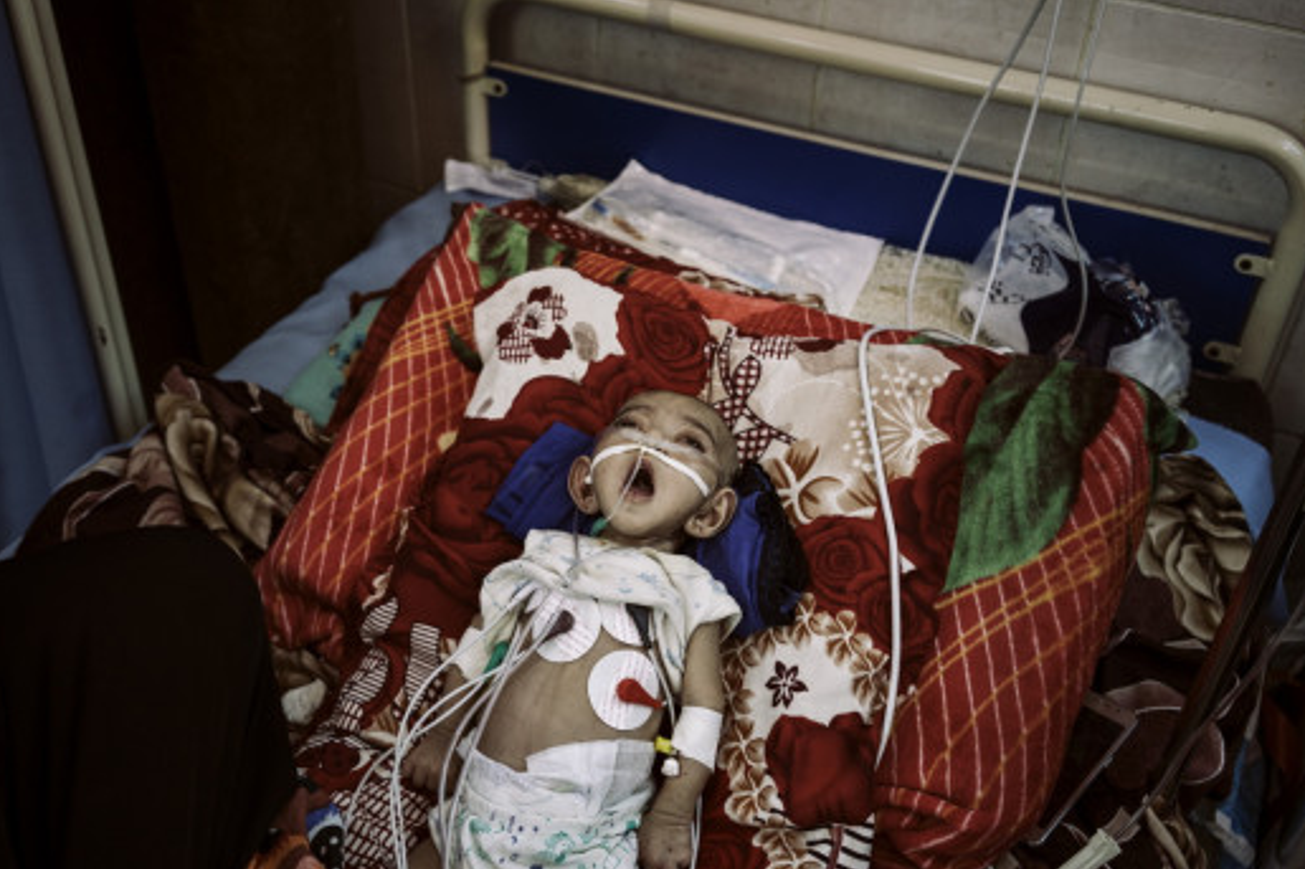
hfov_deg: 53.1
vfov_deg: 36.8
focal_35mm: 36
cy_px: 445
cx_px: 636
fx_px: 1305
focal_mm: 35
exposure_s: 1/80
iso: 1600
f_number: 4.5
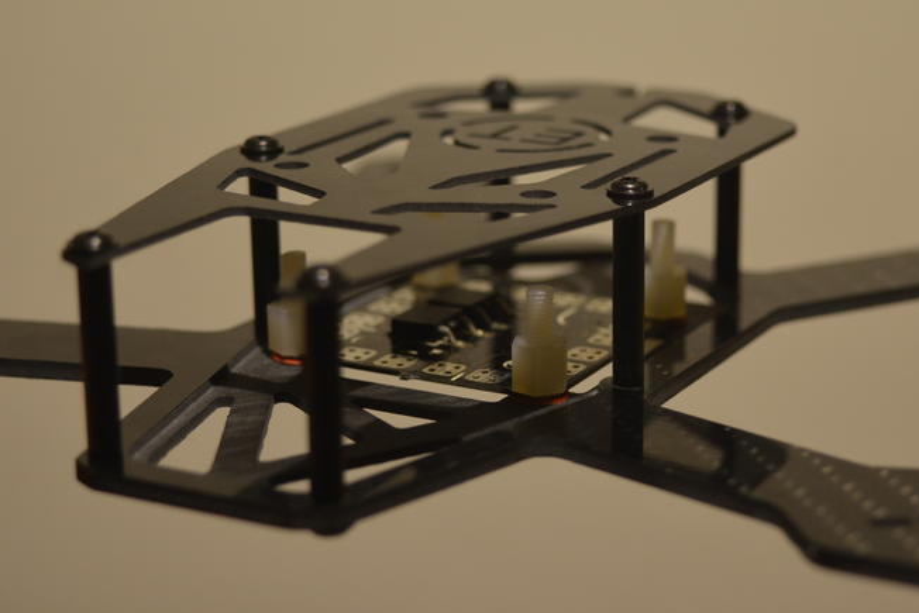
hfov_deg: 22.1
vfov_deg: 14.9
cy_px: 311
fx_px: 2349
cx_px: 581
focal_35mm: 92
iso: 400
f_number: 5
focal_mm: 40
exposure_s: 1/100
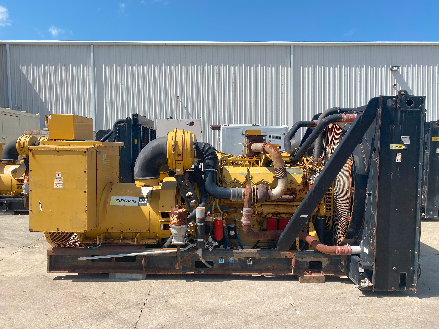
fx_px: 330
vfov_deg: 53.1
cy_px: 164
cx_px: 220
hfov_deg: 67.3
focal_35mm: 26
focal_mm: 4.25
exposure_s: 1/2817
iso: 32
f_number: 1.8
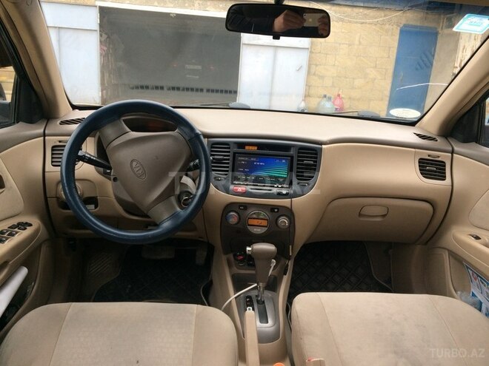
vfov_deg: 48.2
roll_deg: -3.9
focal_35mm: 29
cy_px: 183
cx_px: 244
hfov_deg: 61.7
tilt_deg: -16.0
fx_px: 410
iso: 64
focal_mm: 4.15
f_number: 2.2
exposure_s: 1/100
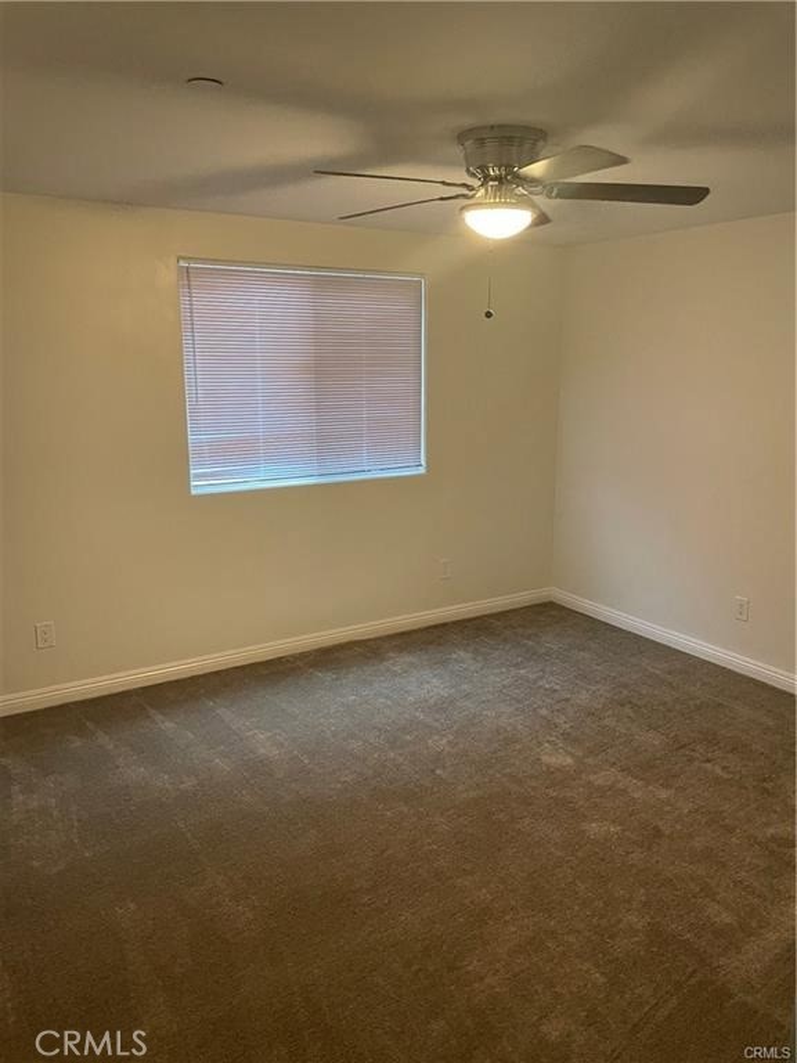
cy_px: 532
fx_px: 798
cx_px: 398
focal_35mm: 26
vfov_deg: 67.3
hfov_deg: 53.1
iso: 400
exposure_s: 1/40
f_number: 1.6
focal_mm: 4.2
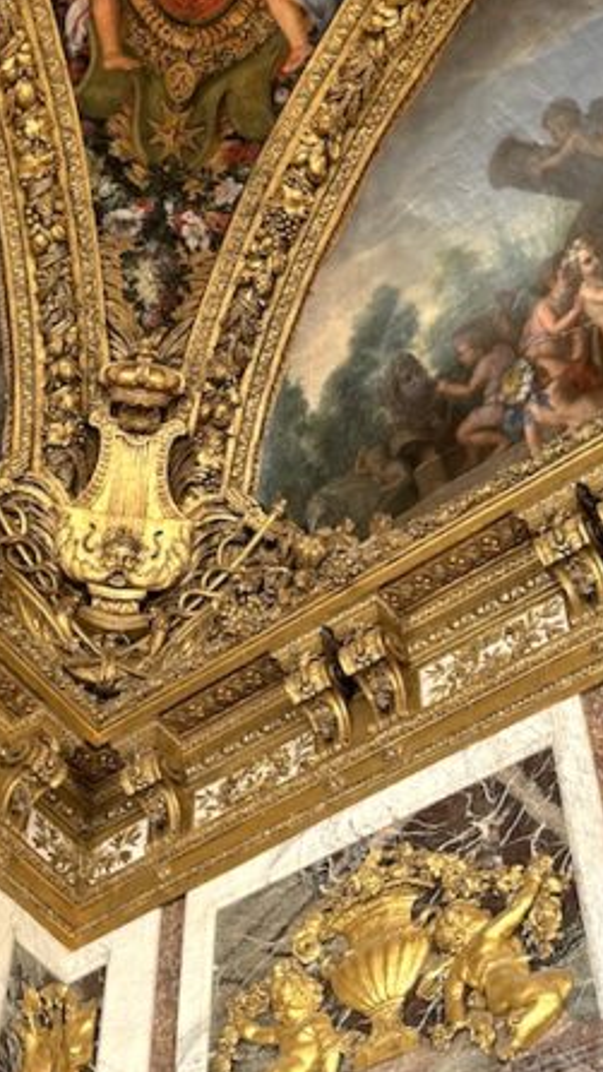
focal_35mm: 60
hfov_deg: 20.0
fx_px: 1705
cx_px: 204
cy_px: 673
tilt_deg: +49.5
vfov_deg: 34.7
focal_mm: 6.76
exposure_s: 1/100
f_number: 1.78
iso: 125
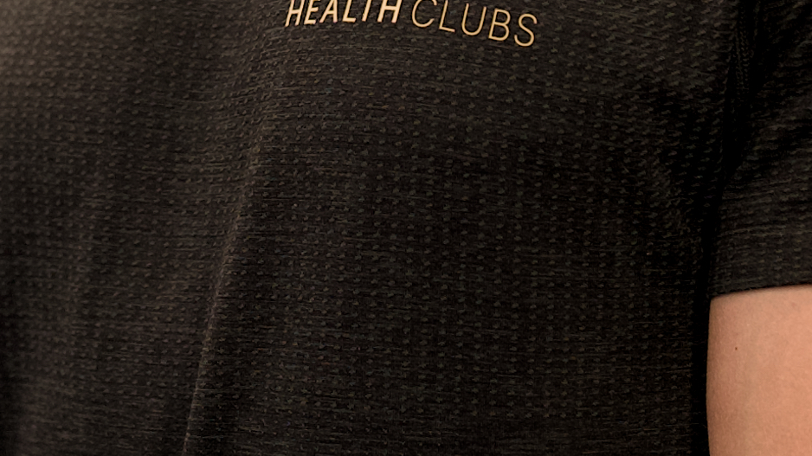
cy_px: -289
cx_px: 159
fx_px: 5101
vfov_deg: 5.1
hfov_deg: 9.1
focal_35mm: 237
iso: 640
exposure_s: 1/320
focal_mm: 50
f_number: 2
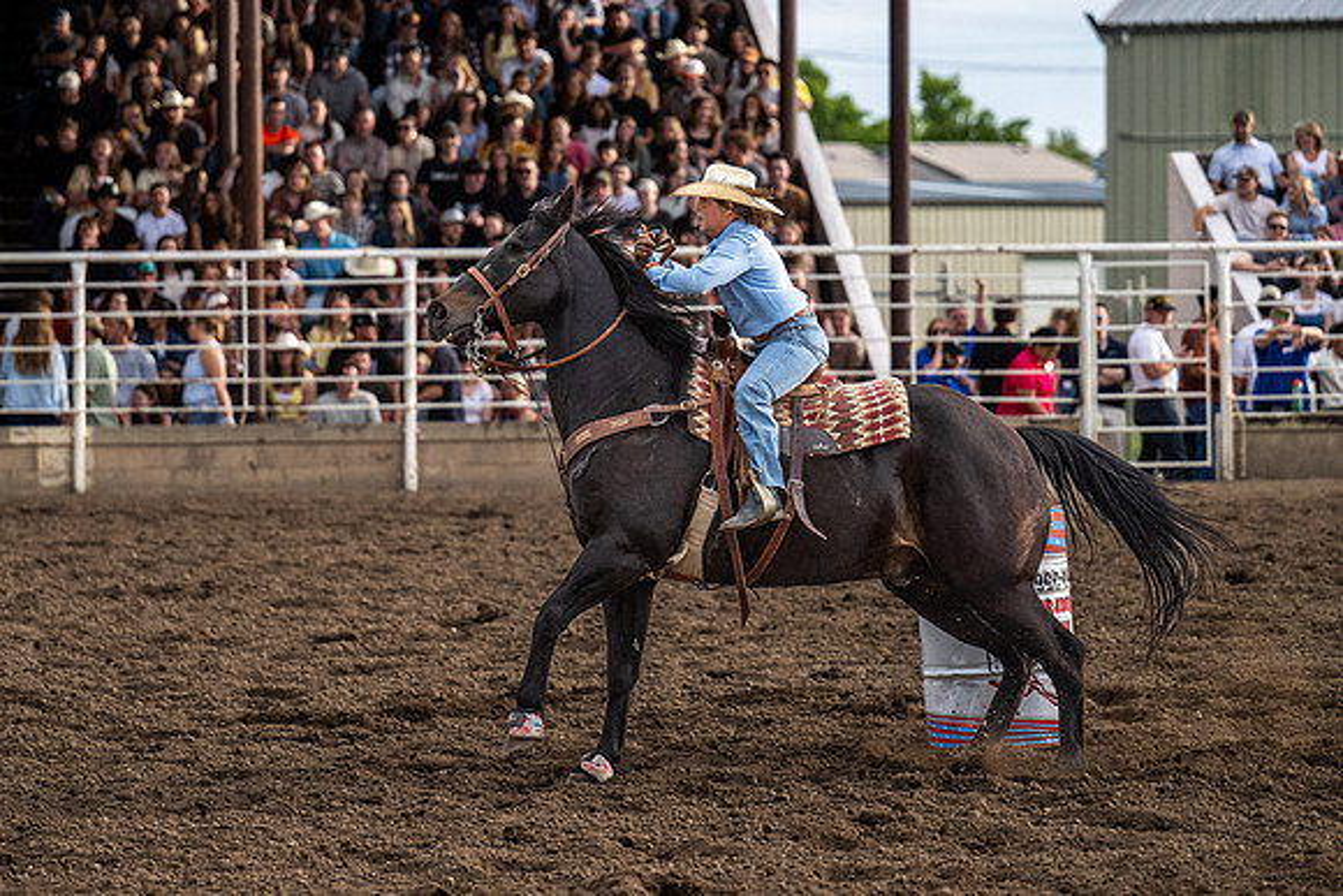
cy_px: 323
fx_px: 6223
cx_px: 603
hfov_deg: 12.3
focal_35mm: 167
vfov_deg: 8.2
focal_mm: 120
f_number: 2.8
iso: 1250
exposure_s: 1/8000
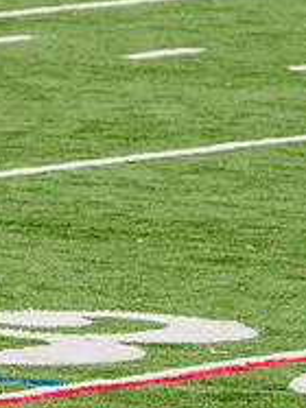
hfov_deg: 1.5
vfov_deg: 2.0
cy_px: 173
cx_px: -235
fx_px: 11470
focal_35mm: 972
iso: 640
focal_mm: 261
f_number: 5.6
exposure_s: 1/1600
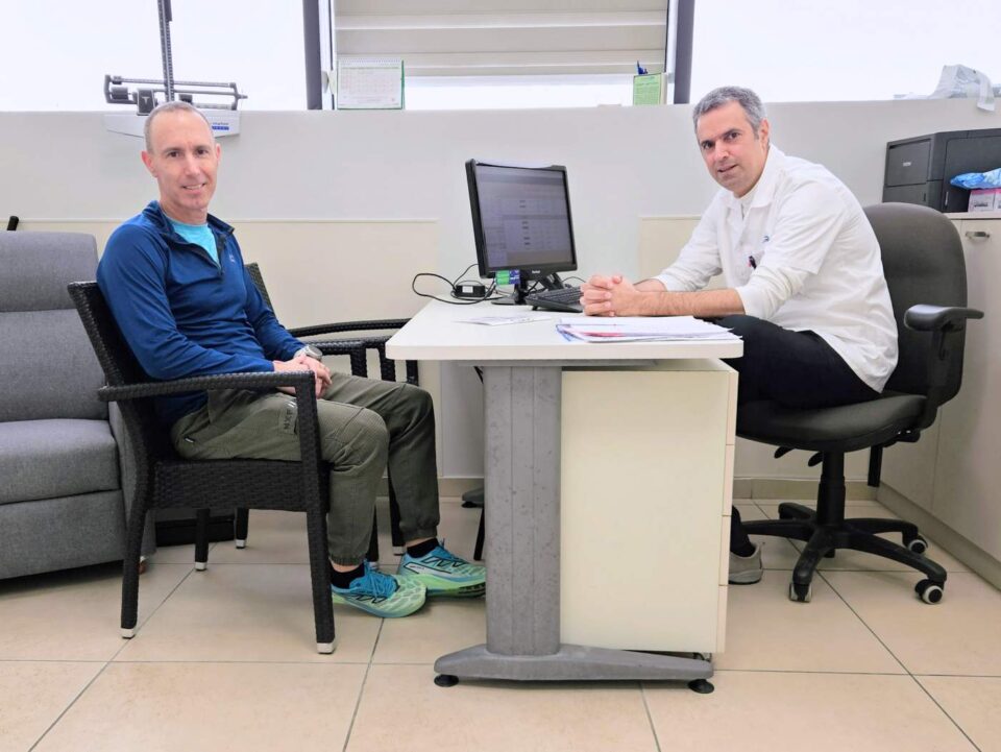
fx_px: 665
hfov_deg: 73.9
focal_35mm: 23
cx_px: 500
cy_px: 376
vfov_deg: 58.9
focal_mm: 5.4
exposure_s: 1/180
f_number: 1.8
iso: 40
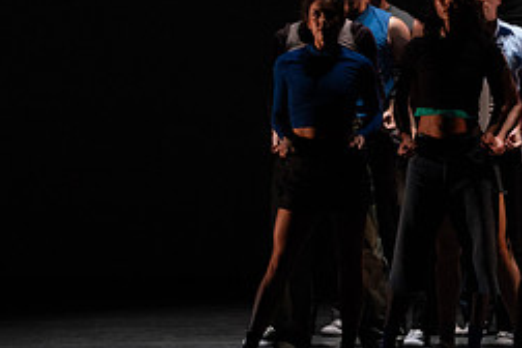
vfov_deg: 3.0
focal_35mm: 460
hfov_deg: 4.5
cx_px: 481
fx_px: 6669
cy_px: 26
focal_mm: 200
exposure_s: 1/400
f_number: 5
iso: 8000
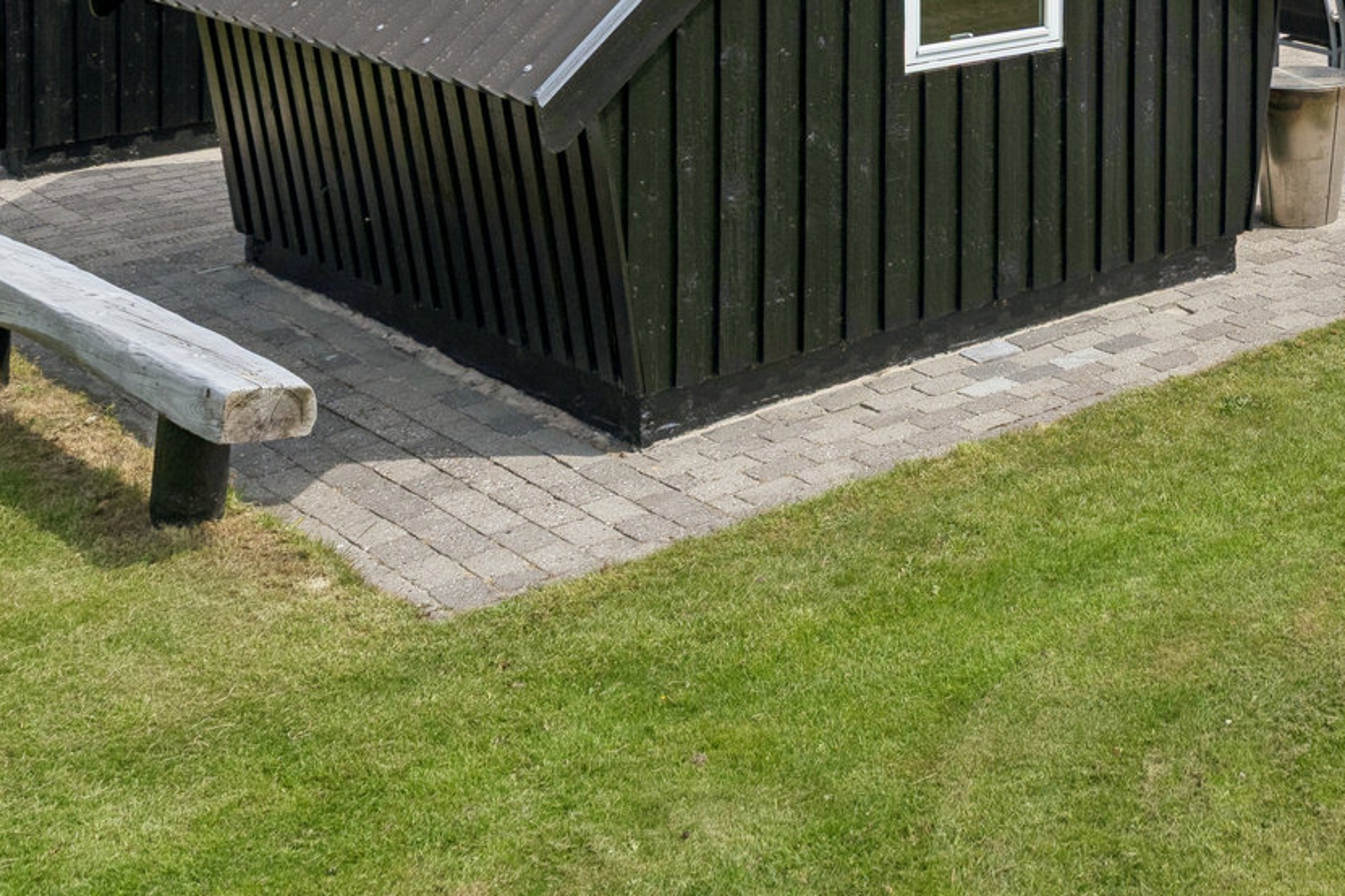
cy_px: -349
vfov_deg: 19.0
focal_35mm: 65
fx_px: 2428
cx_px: 1699
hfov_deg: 26.7
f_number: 4
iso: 160
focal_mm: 18
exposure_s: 1/2000
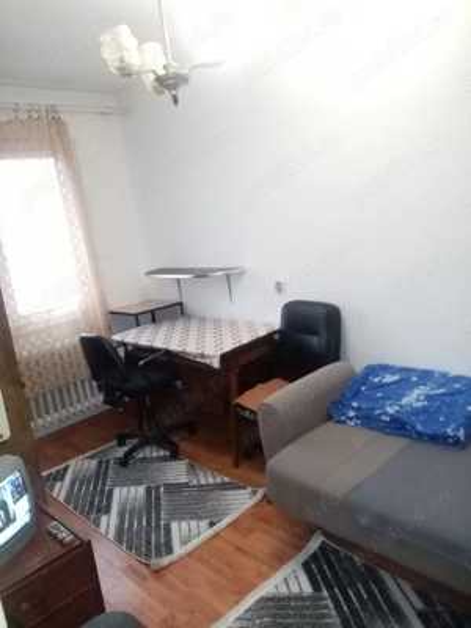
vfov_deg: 67.3
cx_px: 236
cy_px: 314
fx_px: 472
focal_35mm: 26
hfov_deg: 53.1
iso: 783
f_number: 1.8
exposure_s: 1/20
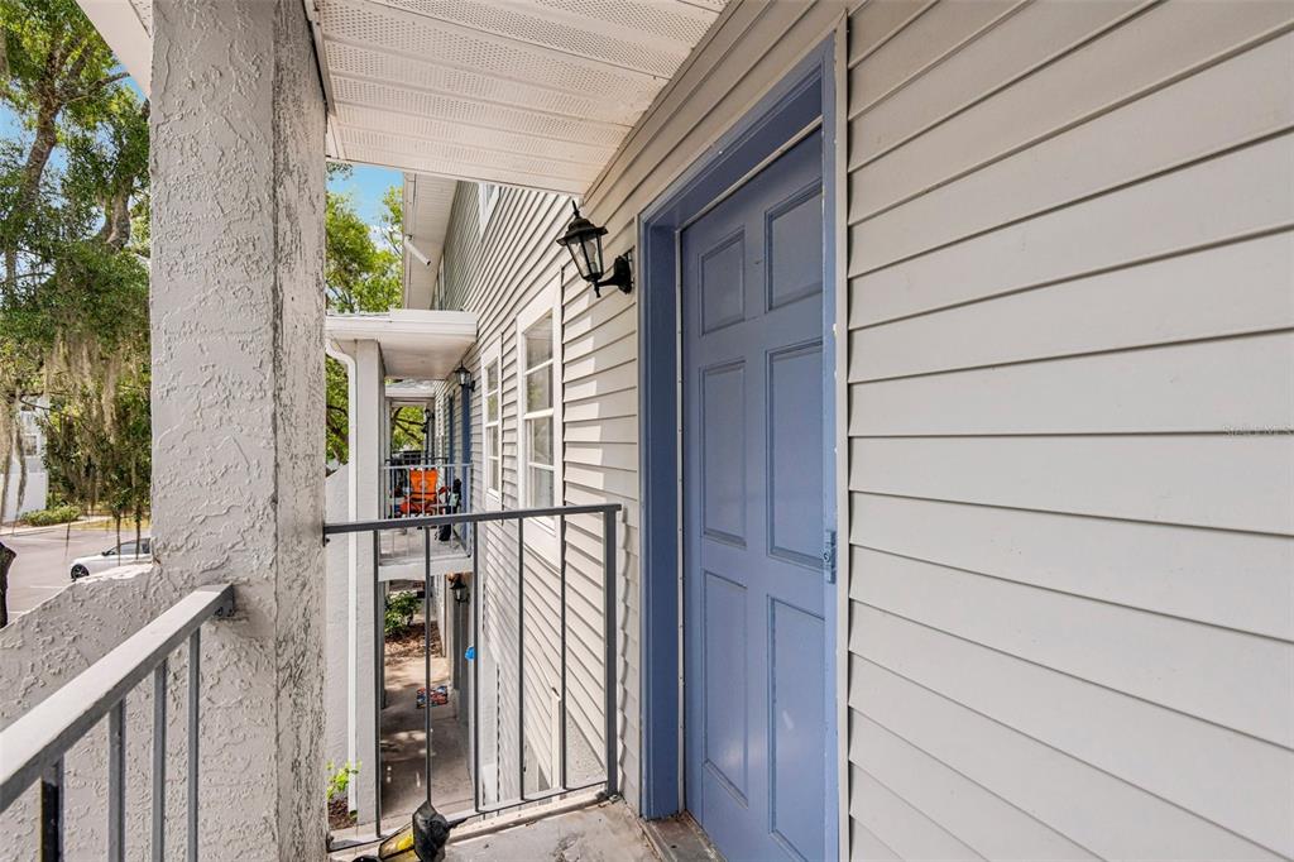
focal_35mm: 16
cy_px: 431
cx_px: 647
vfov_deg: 73.7
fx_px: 575
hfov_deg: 96.8
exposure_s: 1/640
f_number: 8
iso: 400
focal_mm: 16
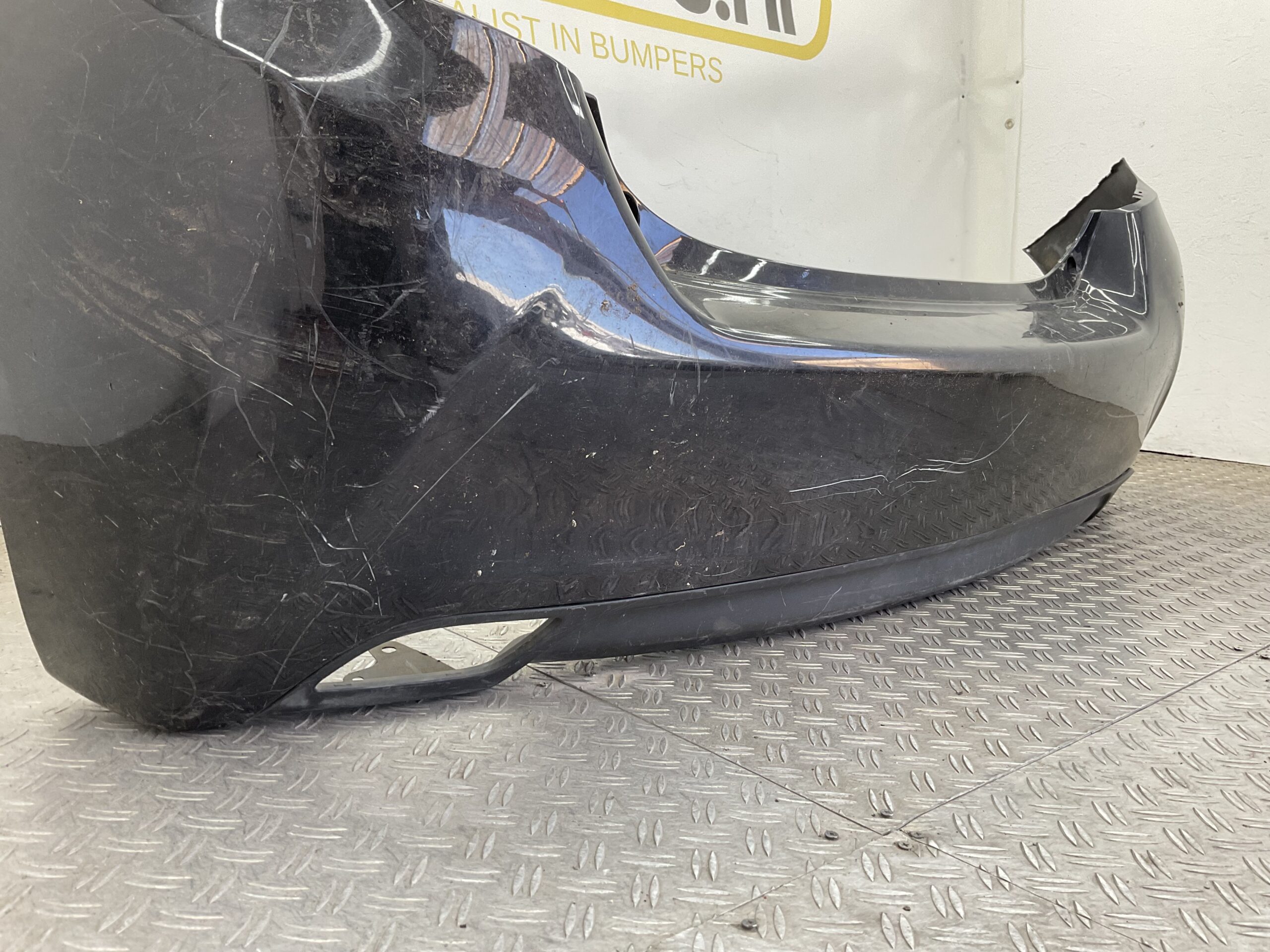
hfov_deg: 61.7
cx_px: 635
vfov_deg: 48.2
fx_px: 1064
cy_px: 476
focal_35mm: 29
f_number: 1.8
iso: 40
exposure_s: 1/120
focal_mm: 3
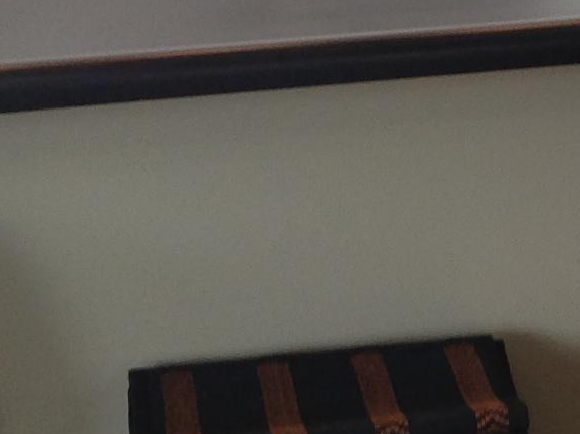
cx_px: 766
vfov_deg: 9.4
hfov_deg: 12.2
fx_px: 2627
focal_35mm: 157
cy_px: 69
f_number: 2.4
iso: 64
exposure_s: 1/40
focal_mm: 4.28
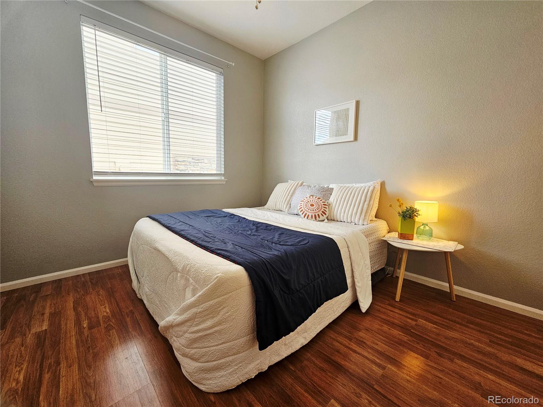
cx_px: 272
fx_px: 204
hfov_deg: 106.2
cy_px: 204
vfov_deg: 89.9
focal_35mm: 13
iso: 80
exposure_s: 1/60.2
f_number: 2.2
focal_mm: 2.2
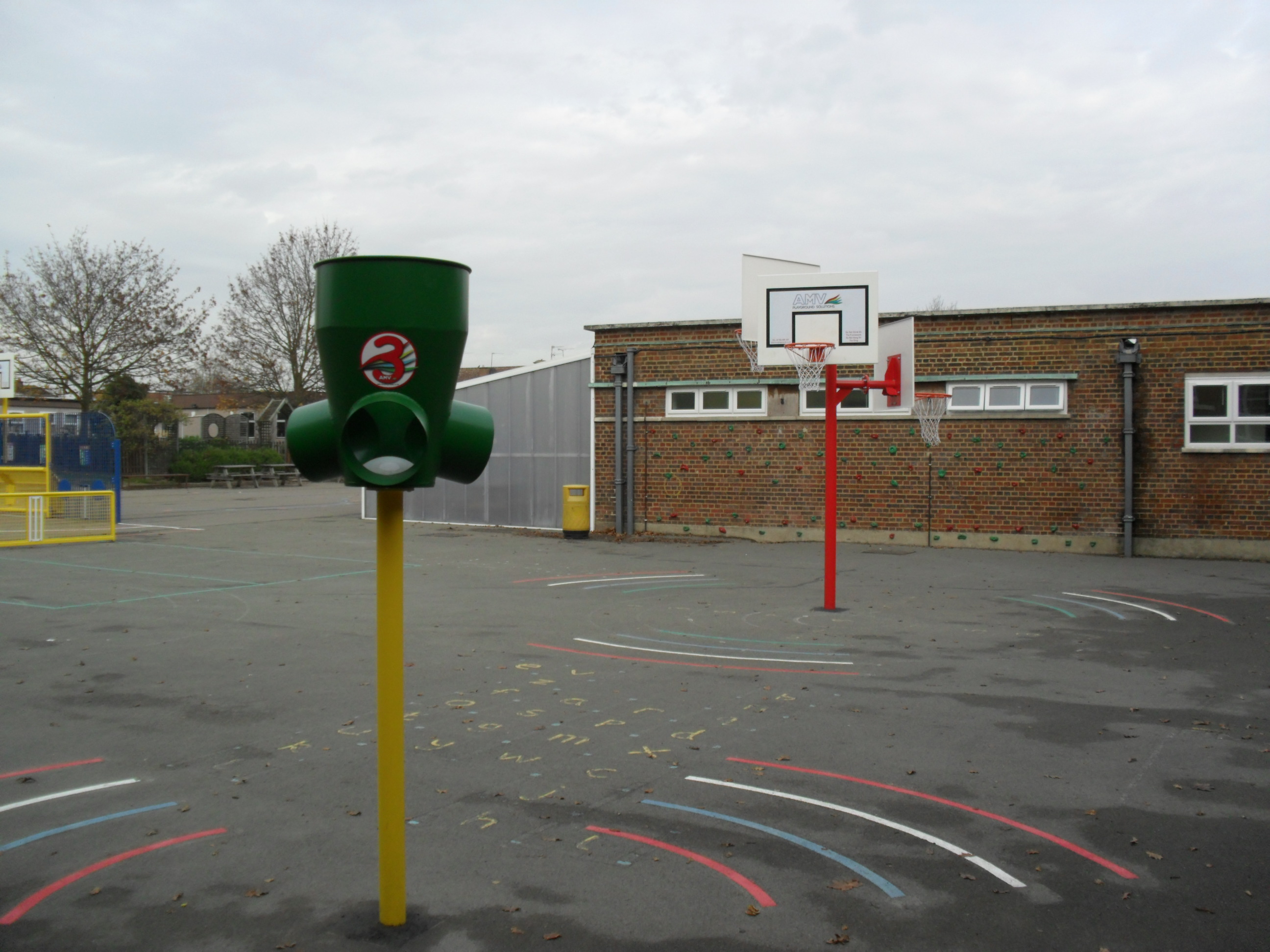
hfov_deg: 52.6
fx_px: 1284
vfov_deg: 40.7
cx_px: 635
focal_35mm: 35
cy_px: 476
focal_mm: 6.3
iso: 100
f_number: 3.2
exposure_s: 1/500
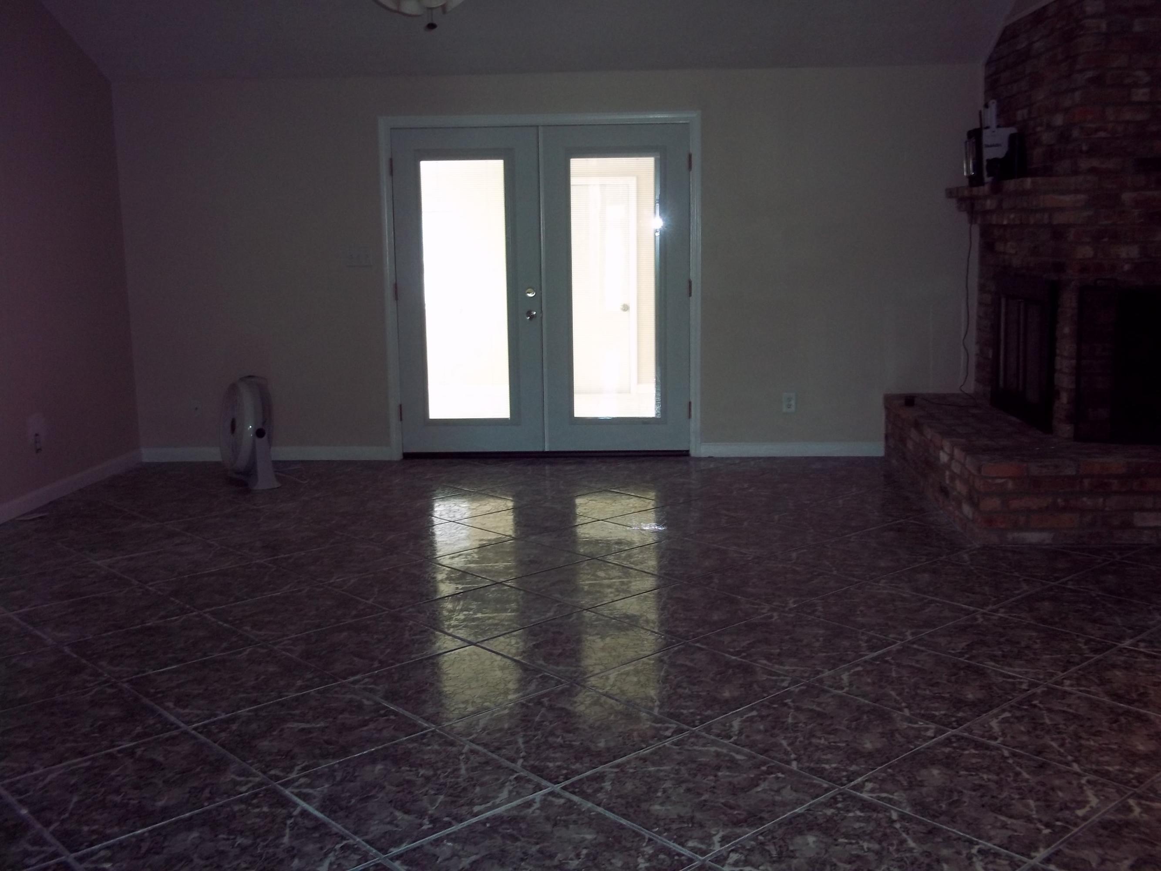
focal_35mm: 36
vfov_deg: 39.7
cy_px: 436
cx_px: 580
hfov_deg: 51.4
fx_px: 1207
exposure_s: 1/30
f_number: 3.1
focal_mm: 6.5
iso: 160
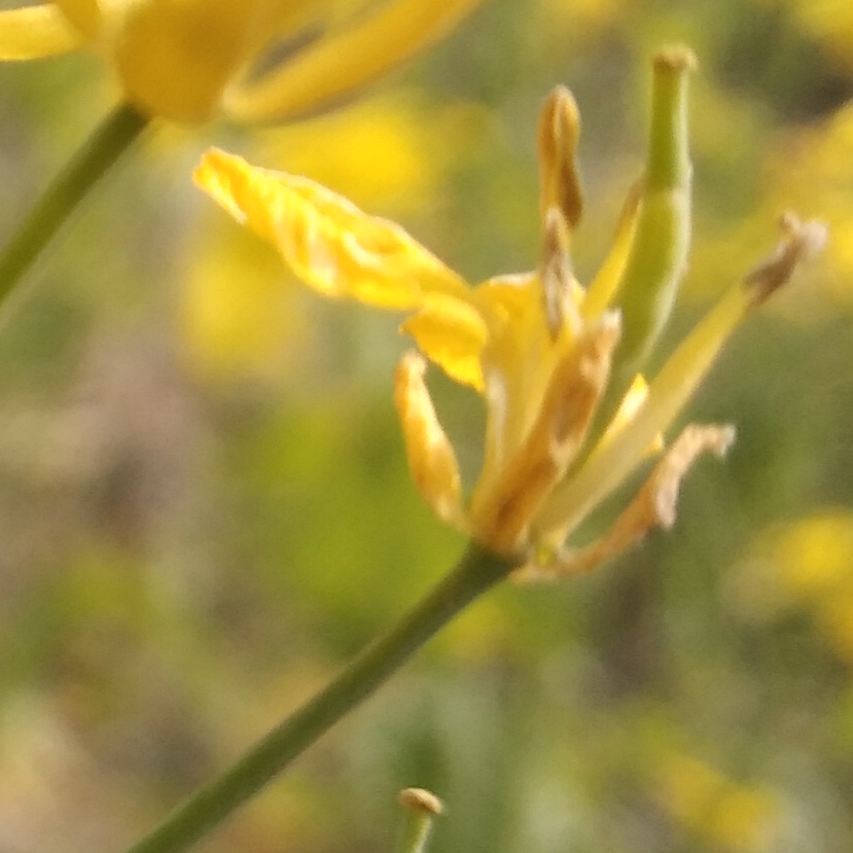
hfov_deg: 11.1
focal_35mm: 133
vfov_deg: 13.1
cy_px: 203
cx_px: -1161
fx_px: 3708
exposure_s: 1/625
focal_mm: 3.65
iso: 50
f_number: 2.2
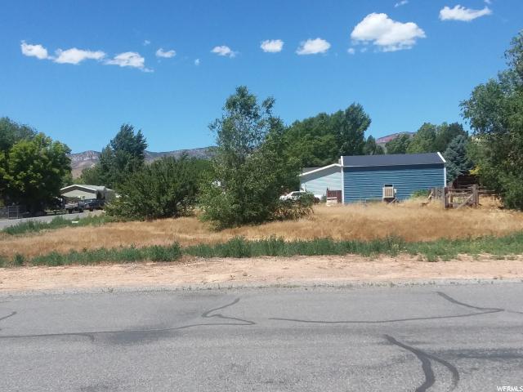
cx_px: 262
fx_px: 408
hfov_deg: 65.3
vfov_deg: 51.4
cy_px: 196
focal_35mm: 27
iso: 50
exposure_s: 1/1553
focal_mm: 2.91
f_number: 1.9
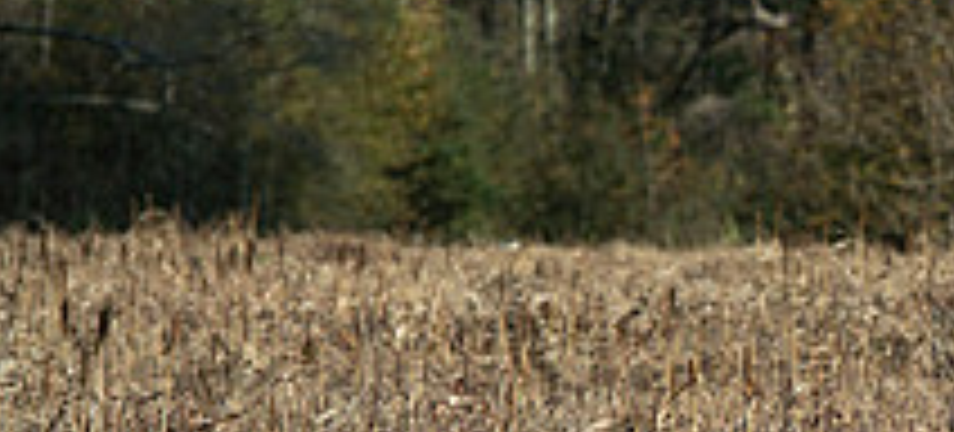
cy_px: 325
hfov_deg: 3.7
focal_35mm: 603
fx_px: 14594
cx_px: 1254
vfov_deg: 1.7
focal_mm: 170
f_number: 5.6
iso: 125
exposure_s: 1/500
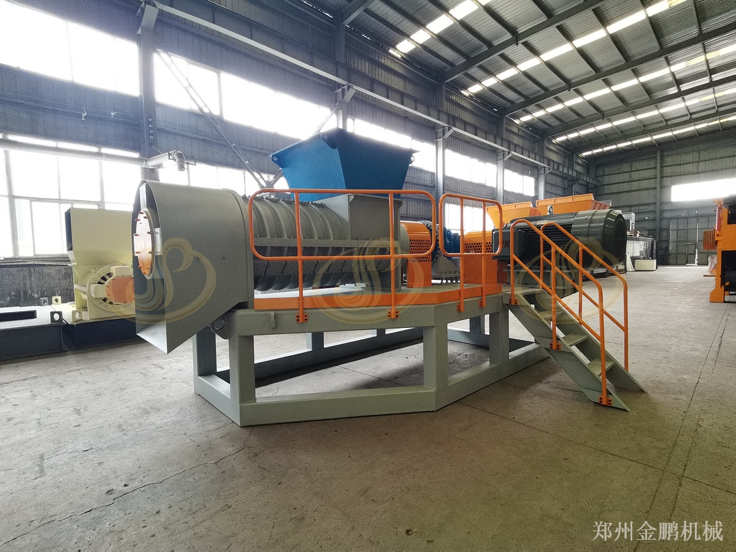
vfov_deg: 74.7
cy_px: 276
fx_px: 361
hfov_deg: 91.0
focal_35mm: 17
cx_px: 368
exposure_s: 1/50
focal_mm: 1.78
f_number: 2.4
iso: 125
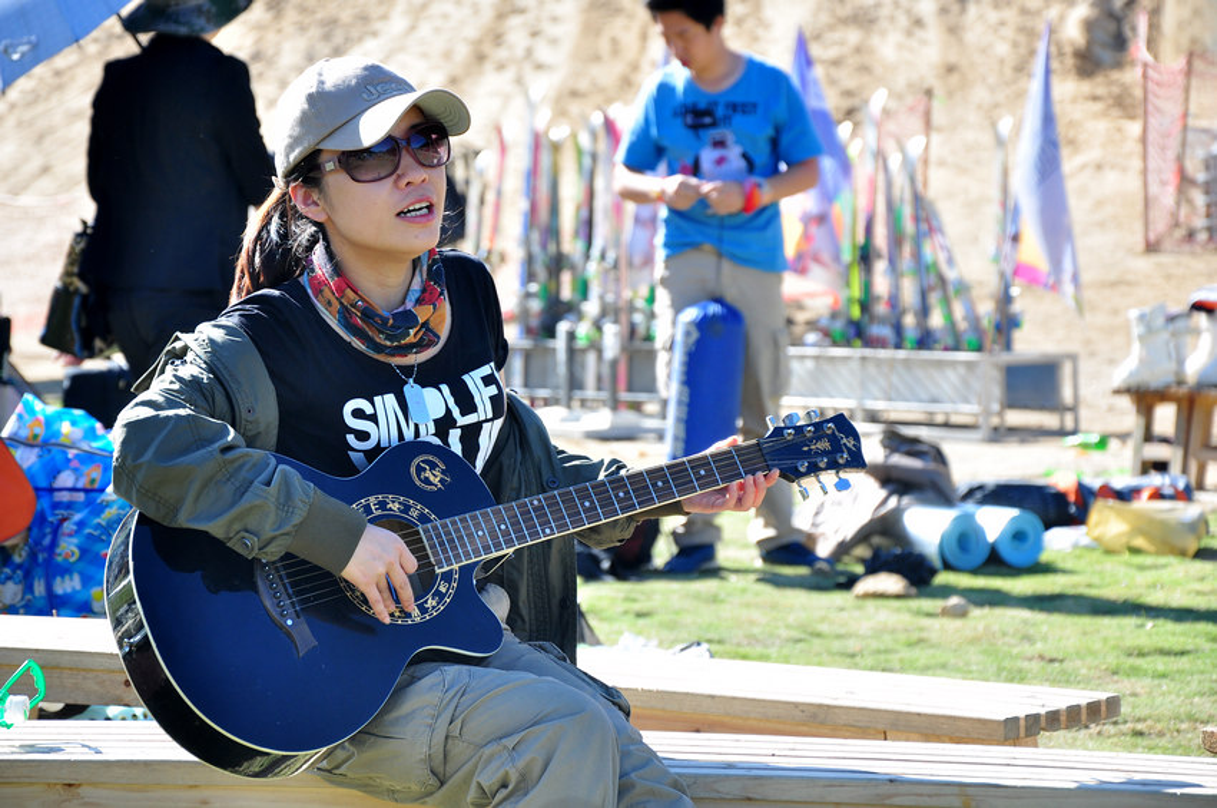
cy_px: 404
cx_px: 608
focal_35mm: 135
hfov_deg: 15.2
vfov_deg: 10.1
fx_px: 4557
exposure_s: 1/200
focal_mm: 90
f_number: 5.6
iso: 200
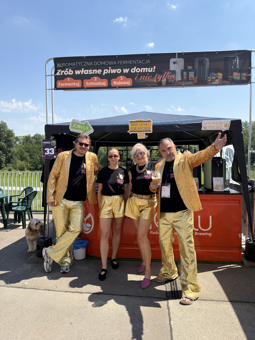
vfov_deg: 71.6
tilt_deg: -3.7
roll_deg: +0.6
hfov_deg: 56.8
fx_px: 236
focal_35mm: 24
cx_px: 128
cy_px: 170
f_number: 1.78
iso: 64
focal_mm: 6.76
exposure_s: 1/2985
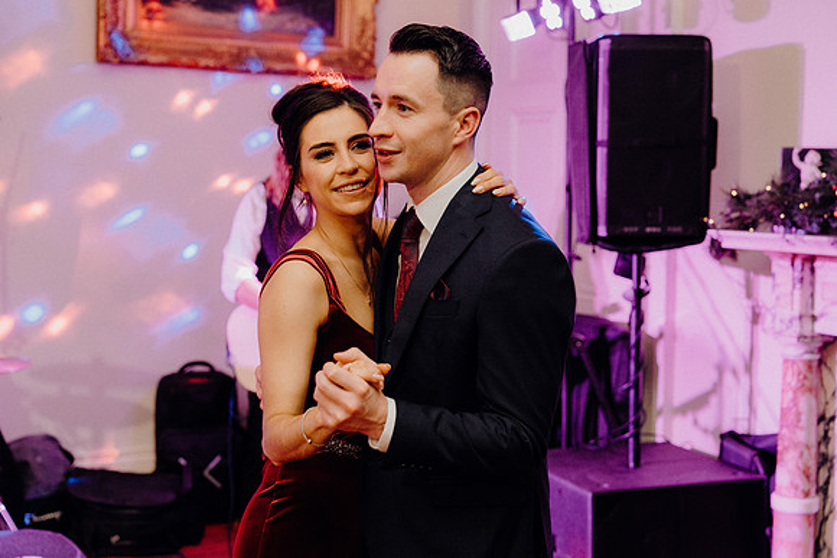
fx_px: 1349
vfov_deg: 23.4
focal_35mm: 58
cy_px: 279
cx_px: 418
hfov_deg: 34.5
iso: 2500
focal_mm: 58
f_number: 3.5
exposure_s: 1/160
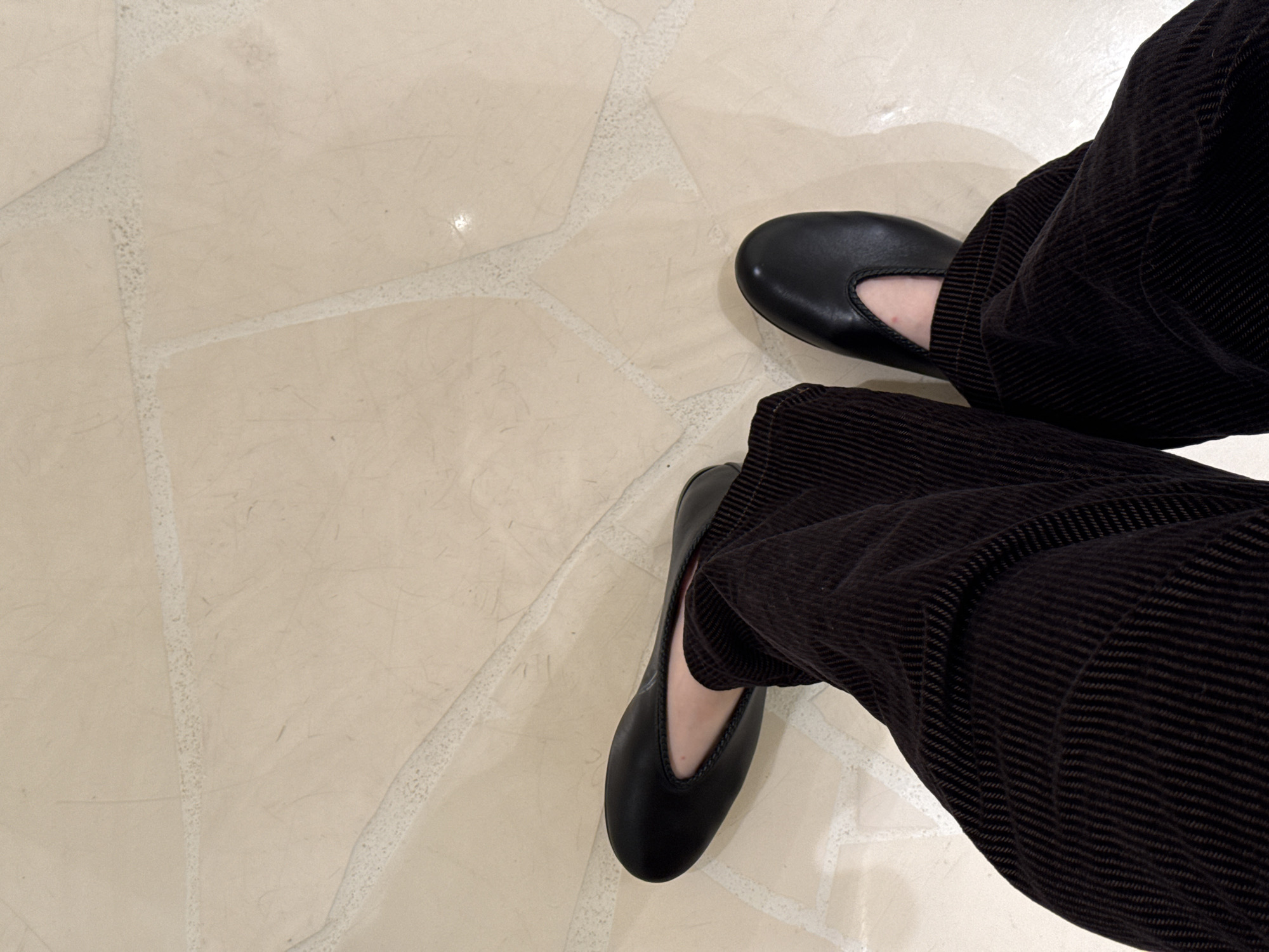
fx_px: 1760
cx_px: 634
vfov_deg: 30.3
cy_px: 476
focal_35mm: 48
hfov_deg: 39.7
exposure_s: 1/121
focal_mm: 6.76
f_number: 1.78
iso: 80
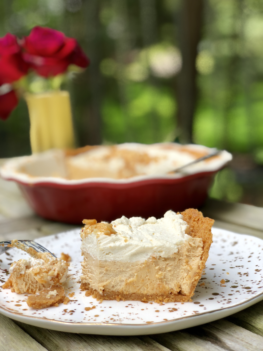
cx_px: 132
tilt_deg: -10.0
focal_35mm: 52
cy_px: 176
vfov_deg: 36.8
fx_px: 527
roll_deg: +5.6
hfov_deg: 28.0
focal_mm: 6
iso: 16
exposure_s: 1/230
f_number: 2.4
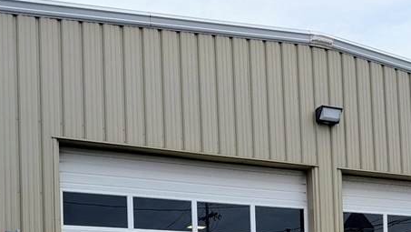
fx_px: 643
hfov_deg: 35.2
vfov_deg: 18.5
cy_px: 330
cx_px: 260
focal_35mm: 59
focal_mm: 6.9
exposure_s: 1/630
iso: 22
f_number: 1.68
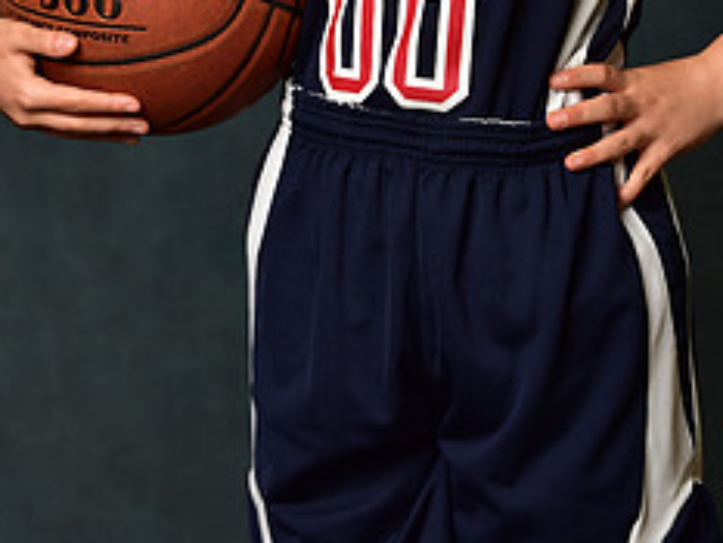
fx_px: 5245
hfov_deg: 7.9
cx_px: 455
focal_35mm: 251
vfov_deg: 5.9
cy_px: -211
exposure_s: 1/250
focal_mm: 105
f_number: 4.5
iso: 250
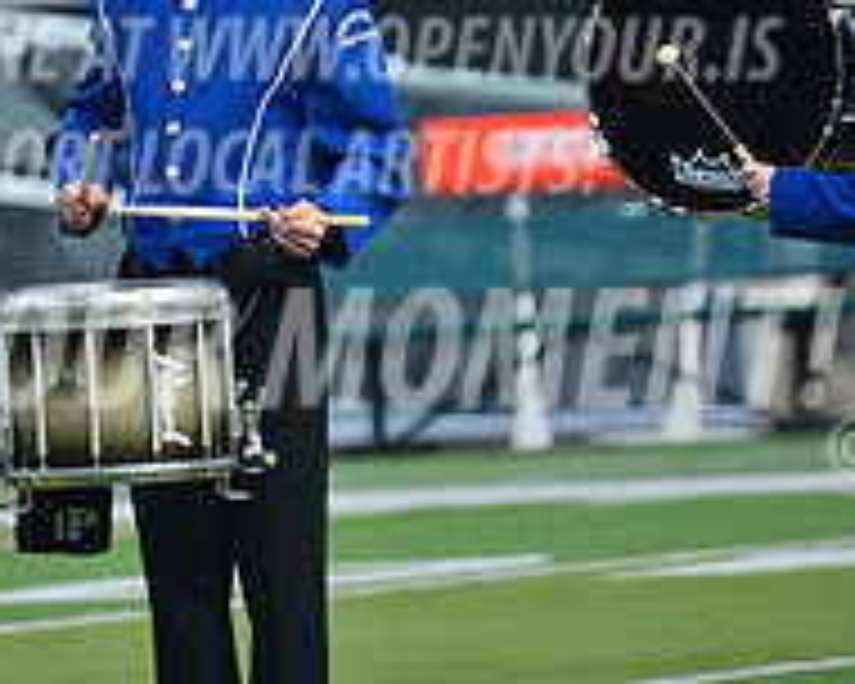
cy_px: 40
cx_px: 218
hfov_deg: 2.6
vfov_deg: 2.1
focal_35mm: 755
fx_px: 19105
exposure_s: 1/1600
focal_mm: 340
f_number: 5.6
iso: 400
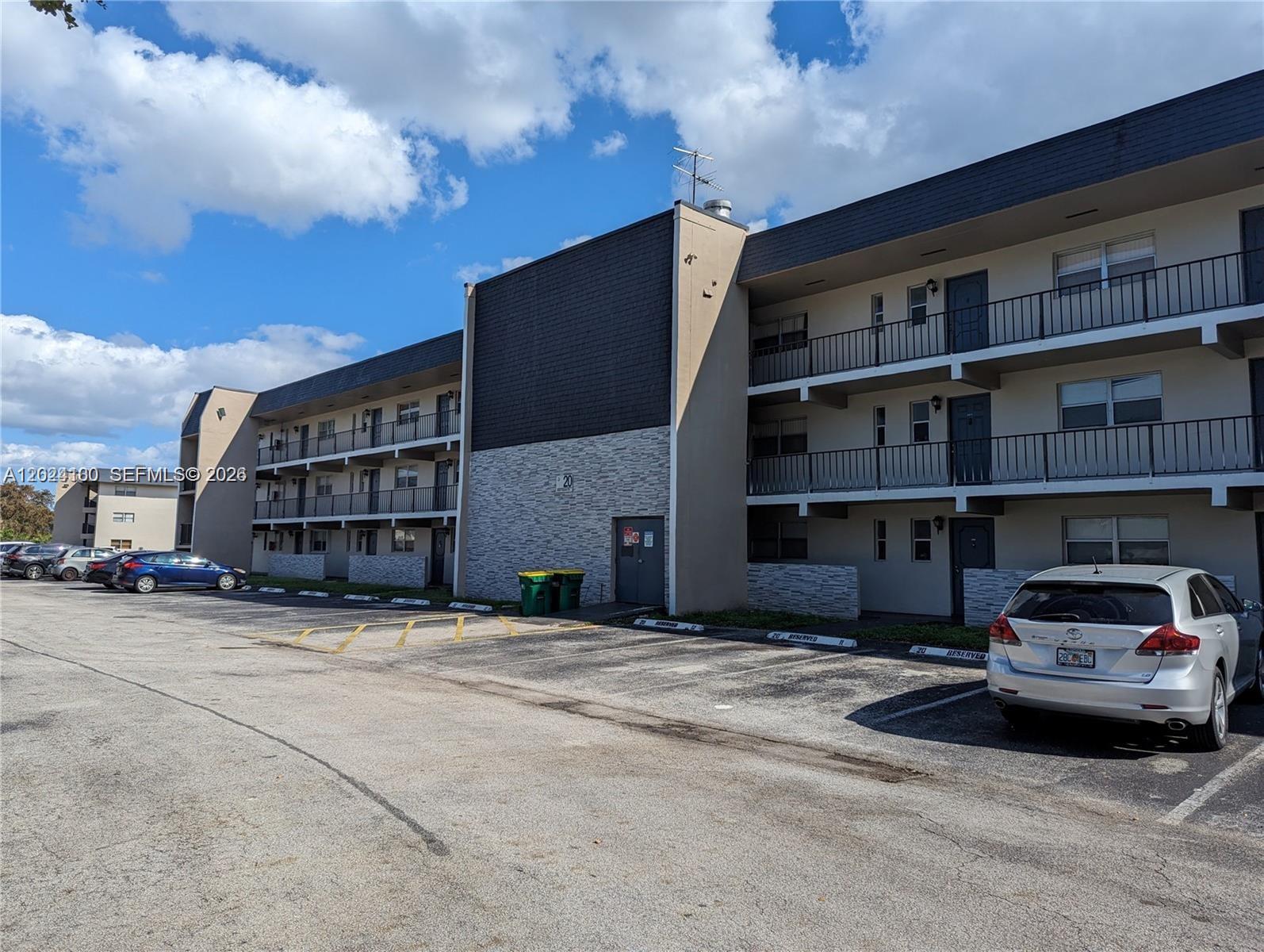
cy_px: 476
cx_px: 632
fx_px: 878
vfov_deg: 56.9
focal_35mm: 24
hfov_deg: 71.5
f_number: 1.85
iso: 40
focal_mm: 6.81
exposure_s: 1/2632
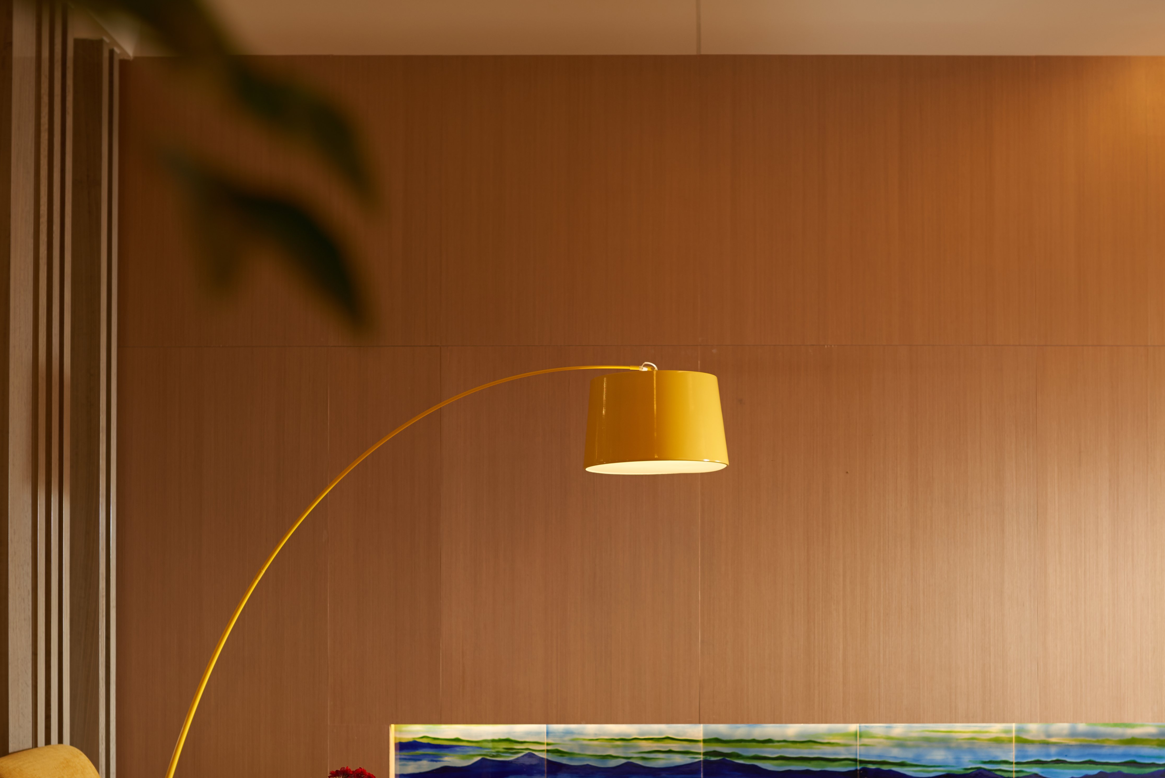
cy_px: 577
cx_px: 654
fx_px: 1877
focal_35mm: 58
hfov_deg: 34.4
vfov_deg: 23.2
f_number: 2.2
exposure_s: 1/15
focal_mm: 35
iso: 100
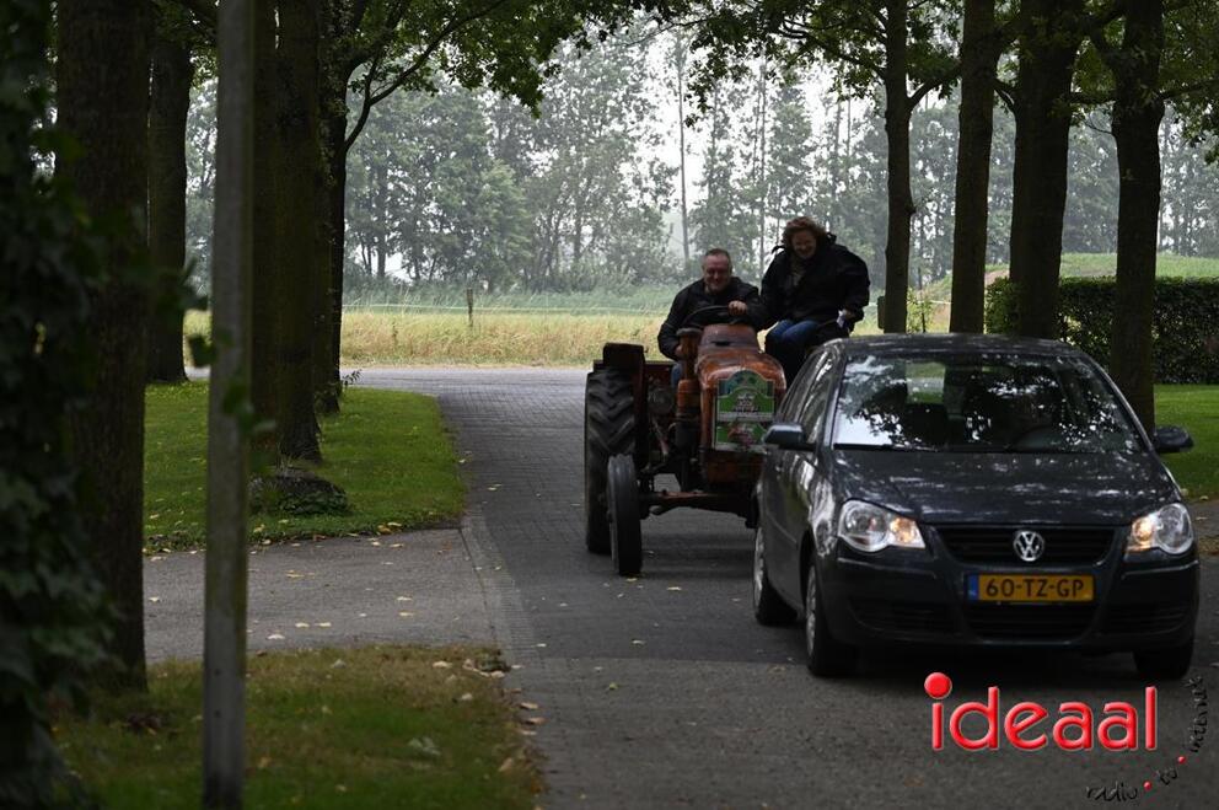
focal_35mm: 110
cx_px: 610
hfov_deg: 18.6
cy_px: 405
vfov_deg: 12.4
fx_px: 3720
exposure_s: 1/60
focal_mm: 110
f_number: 4.5
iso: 320
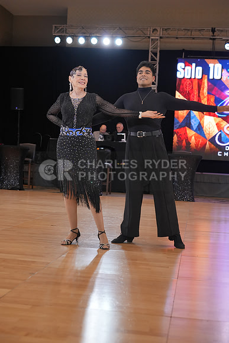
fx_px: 524
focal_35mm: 55
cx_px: 114
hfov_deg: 24.6
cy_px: 172
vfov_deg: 36.2
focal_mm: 55
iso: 2000
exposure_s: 1/500
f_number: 3.5
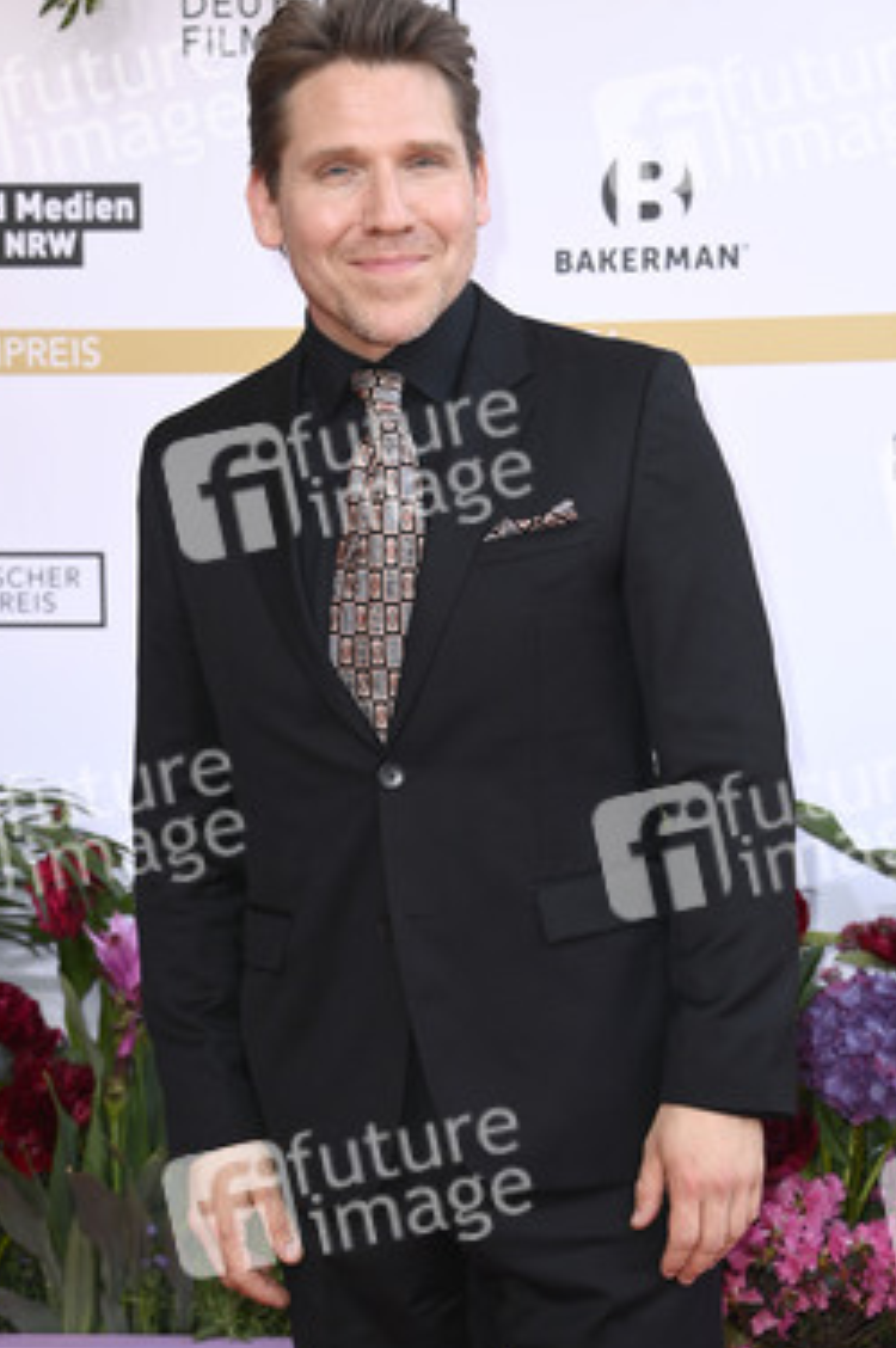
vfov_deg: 17.2
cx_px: 452
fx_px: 4451
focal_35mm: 119
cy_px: 656
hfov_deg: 11.5
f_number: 6.3
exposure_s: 1/250
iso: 500
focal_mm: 112
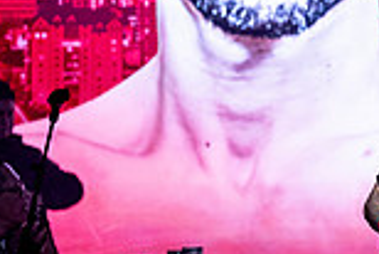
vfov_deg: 2.4
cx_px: 458
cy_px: 282
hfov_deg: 3.6
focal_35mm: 566
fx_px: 5964
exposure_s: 1/640
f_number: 2.8
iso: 2500
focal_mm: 150
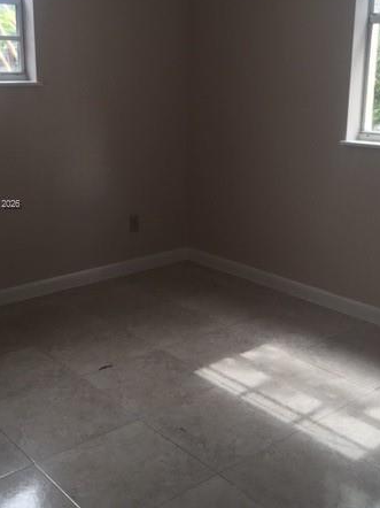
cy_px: 205
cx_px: 181
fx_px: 615
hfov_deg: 34.3
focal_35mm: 42
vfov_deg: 44.6
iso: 32
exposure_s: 1/120
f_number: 2.2
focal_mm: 4.15
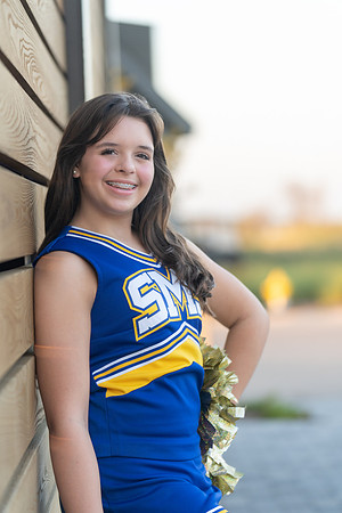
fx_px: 1738
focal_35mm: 122
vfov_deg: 16.8
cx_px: 171
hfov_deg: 11.2
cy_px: 256
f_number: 2.8
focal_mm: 122
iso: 400
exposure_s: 1/320
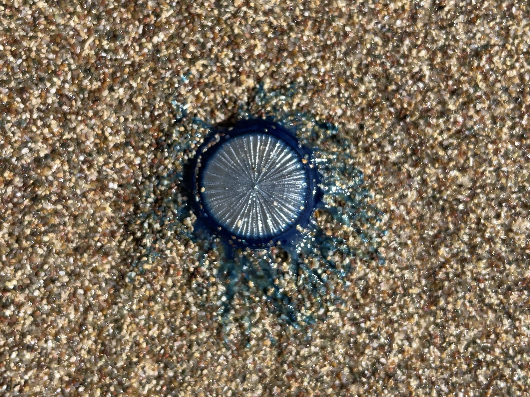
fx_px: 398
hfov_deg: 67.3
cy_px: 198
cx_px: 265
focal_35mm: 26
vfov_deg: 53.1
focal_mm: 4.2
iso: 32
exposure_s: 1/3040
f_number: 1.6
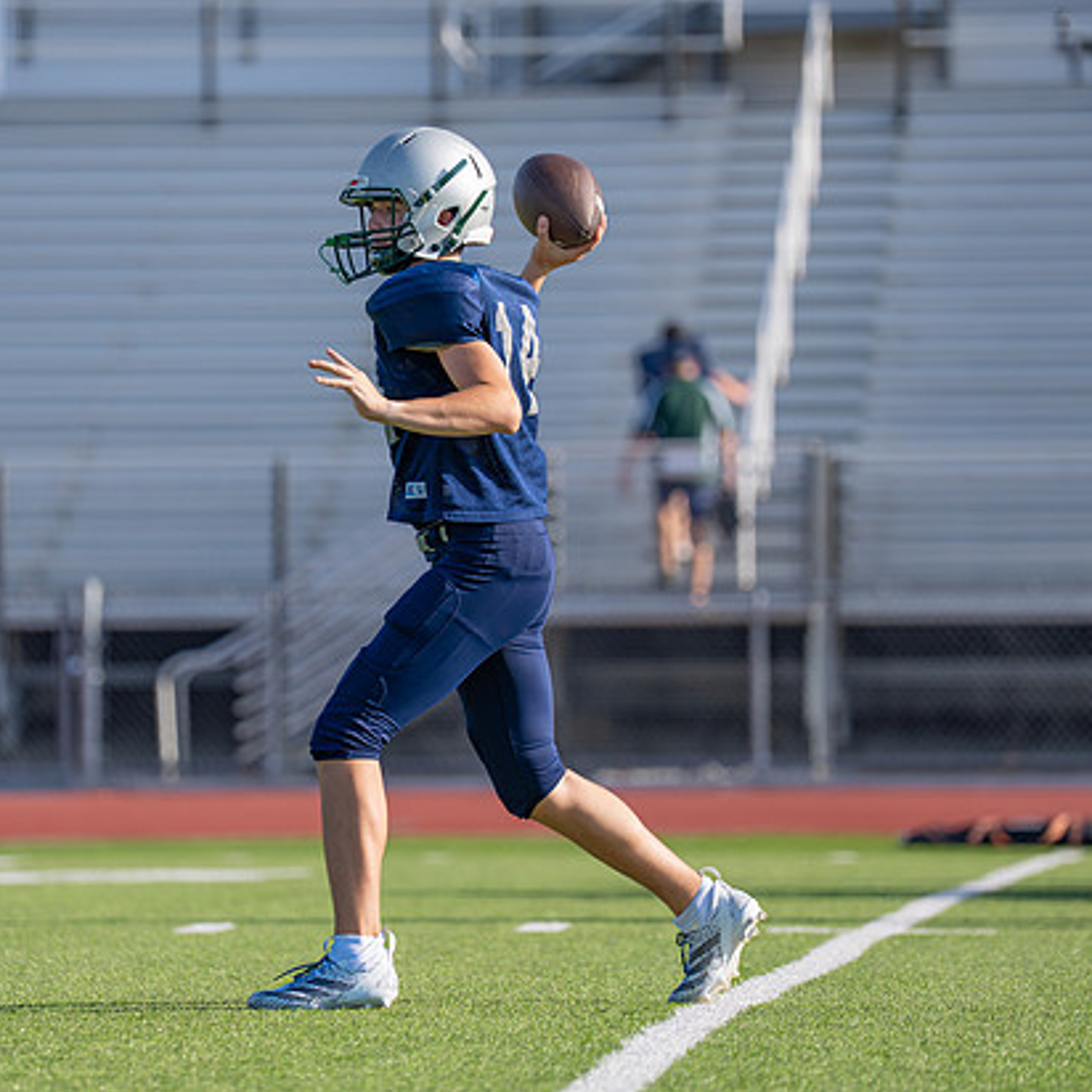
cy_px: 519
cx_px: 427
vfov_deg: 6.5
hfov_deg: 6.5
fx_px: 9636
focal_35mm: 270
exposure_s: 1/2000
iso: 160
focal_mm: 168
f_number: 2.8
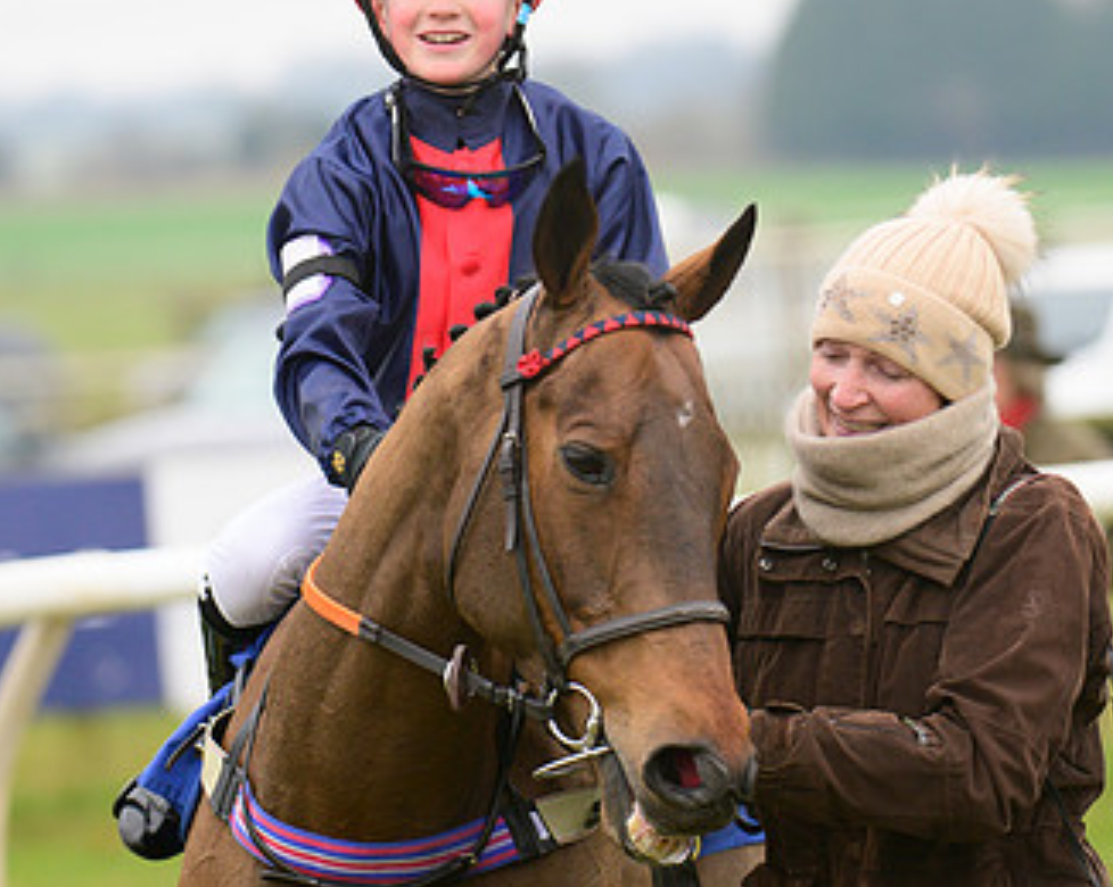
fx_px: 11548
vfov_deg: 4.4
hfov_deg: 5.5
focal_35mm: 351
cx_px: 818
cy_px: 328
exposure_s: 1/500
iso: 1250
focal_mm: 180
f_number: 5
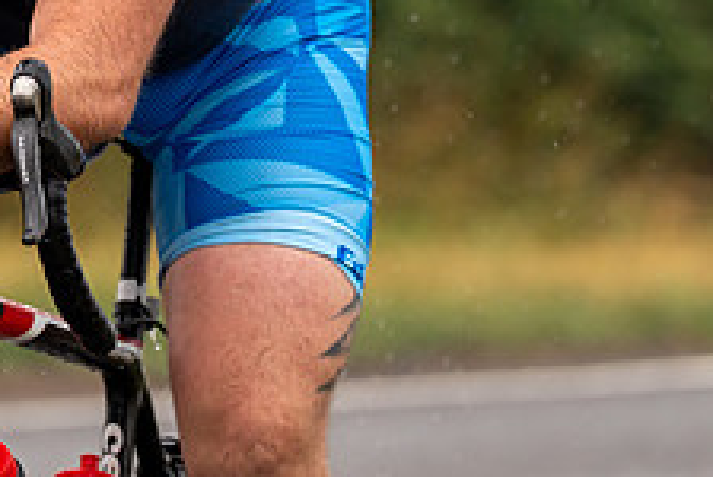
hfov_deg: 4.2
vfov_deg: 2.8
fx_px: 9638
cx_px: -25
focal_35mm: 486
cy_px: -103
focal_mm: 188
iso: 100
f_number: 4
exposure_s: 1/1000
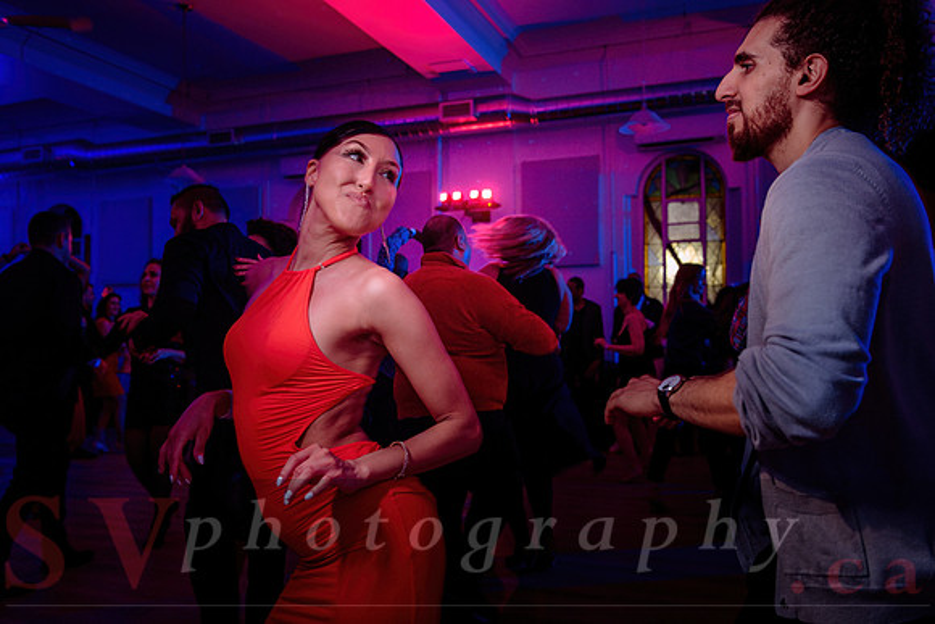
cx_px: 468
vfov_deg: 41.1
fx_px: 831
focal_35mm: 32
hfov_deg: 58.7
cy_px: 312
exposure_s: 1/60
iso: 800
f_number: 3.5
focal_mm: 32
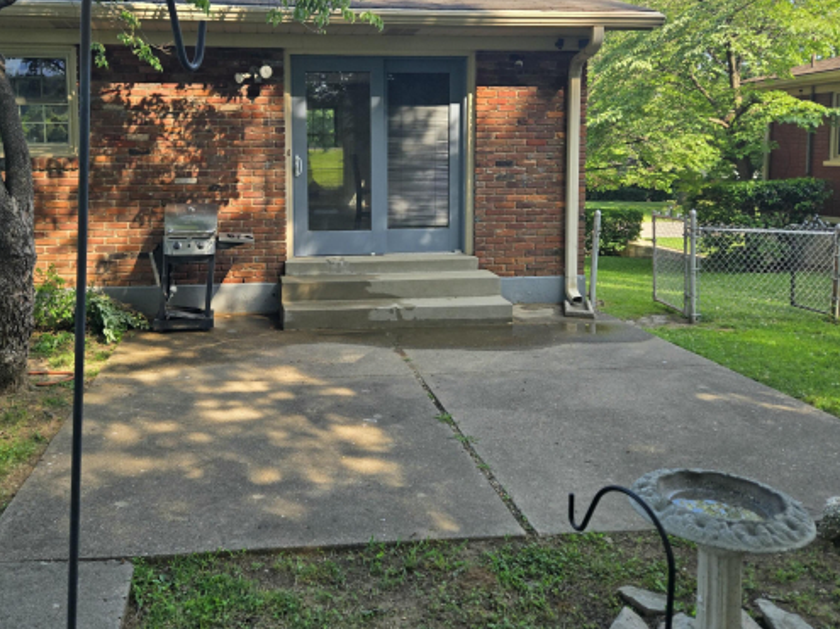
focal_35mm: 31
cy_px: 239
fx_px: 752
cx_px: 342
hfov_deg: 58.0
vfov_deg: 45.1
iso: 80
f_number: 1.8
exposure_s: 1/1925
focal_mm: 5.4
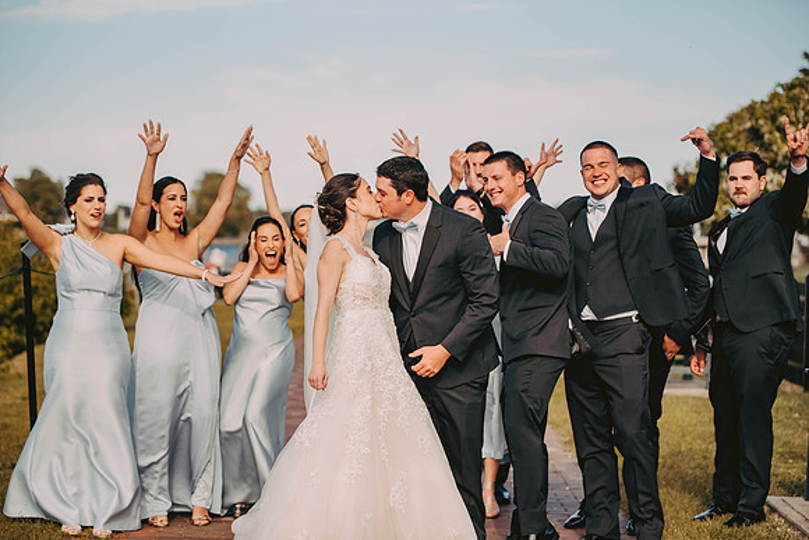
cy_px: 270
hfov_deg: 22.1
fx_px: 2068
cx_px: 404
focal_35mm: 92
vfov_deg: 14.9
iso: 500
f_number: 2.8
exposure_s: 1/4000
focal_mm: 92
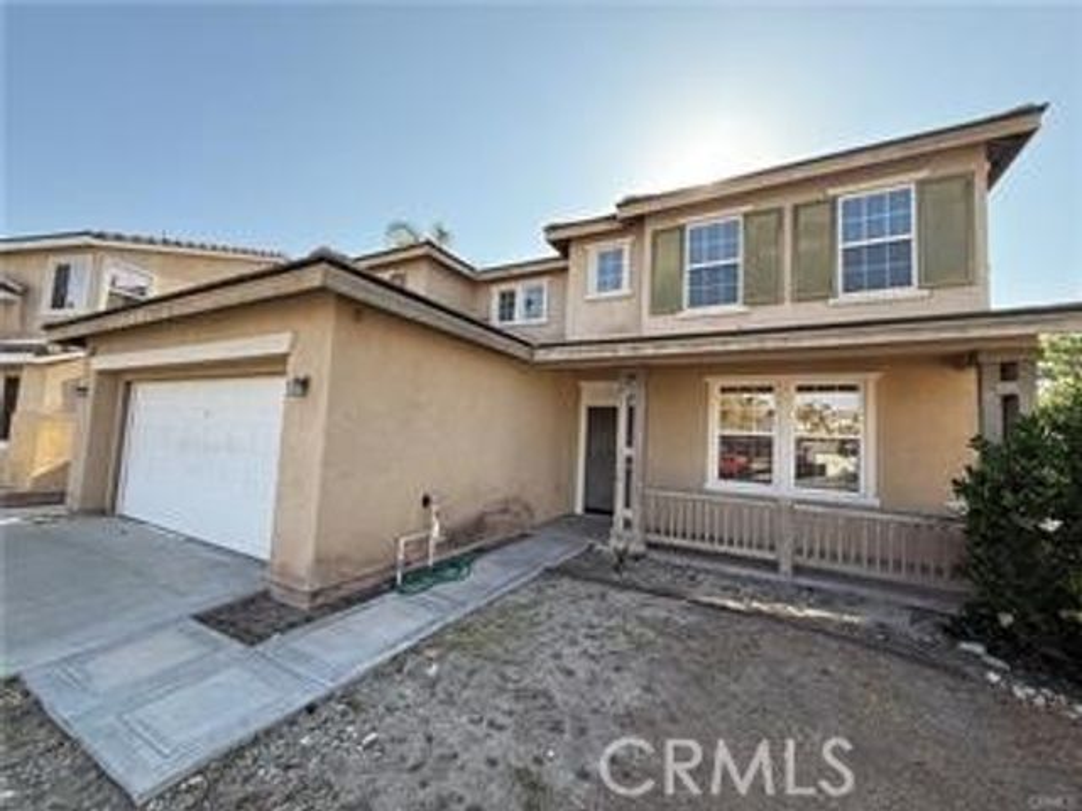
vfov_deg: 85.7
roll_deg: -2.3
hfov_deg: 102.1
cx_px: 541
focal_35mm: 14
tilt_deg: +4.7
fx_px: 438
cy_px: 406
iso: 64
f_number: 2.2
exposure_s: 1/455
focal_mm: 2.22
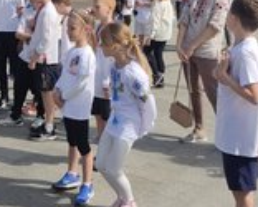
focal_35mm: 65
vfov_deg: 23.3
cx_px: 96
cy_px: 58
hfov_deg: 29.0
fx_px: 497
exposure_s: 1/1388
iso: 100
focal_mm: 4.74
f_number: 1.79
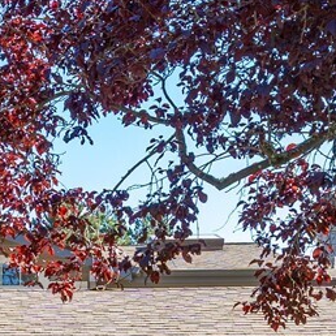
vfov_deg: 16.8
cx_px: 61
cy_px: 480
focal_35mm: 95
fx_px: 1043
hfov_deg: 18.1
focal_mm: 17
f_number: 6.3
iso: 100
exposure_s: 1/50
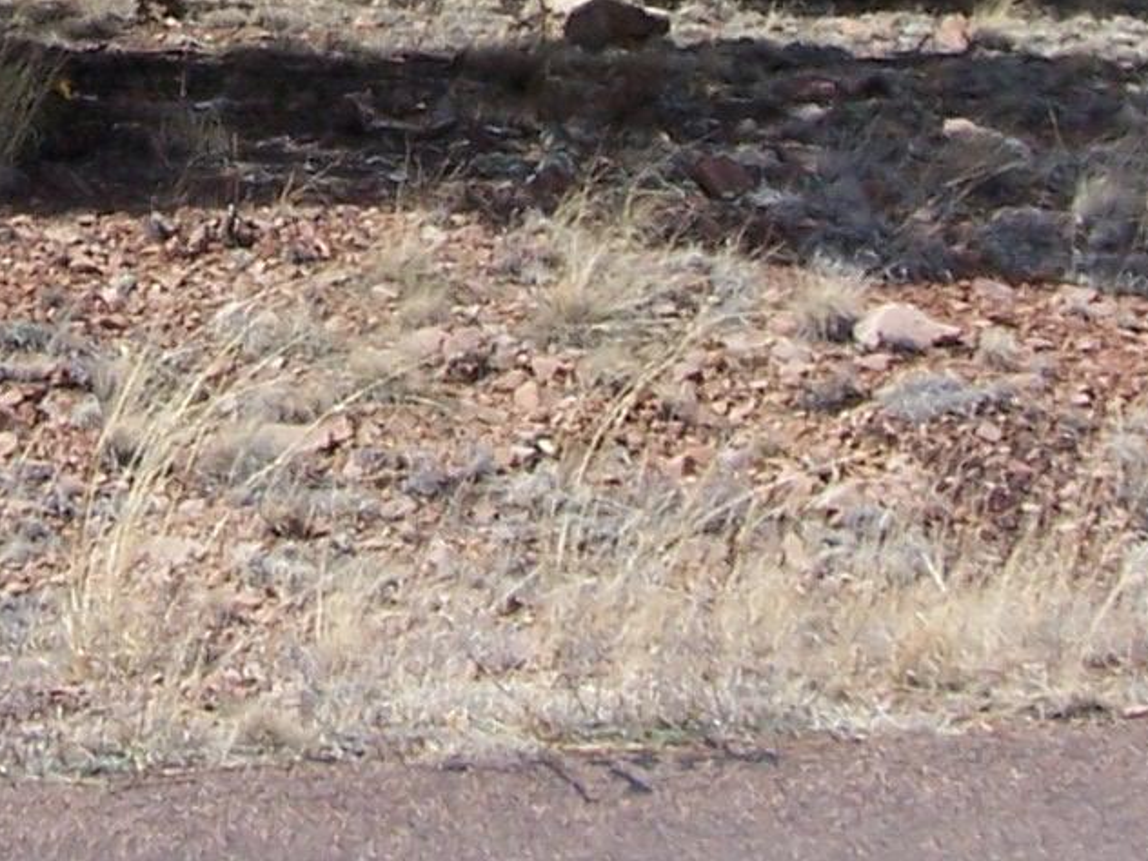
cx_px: 27
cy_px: -316
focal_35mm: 155
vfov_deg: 9.4
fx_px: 5140
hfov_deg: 12.6
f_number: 4
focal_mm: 6.3
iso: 80
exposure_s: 1/750
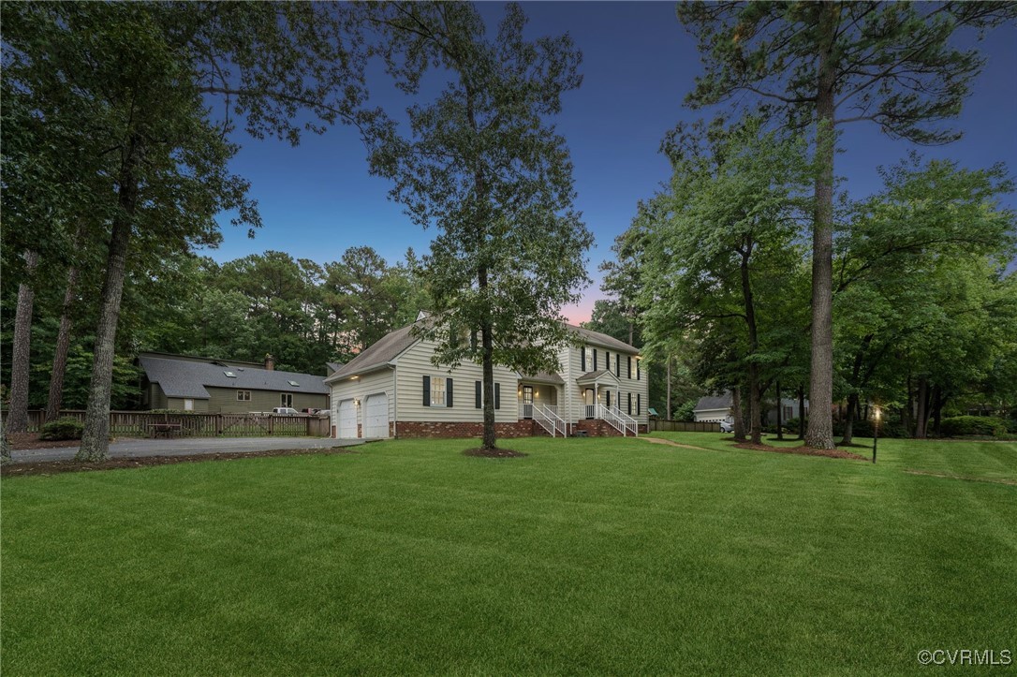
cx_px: 508
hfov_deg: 108.4
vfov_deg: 85.4
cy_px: 338
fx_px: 367
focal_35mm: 13
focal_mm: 13
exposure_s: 1/160
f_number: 8
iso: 400
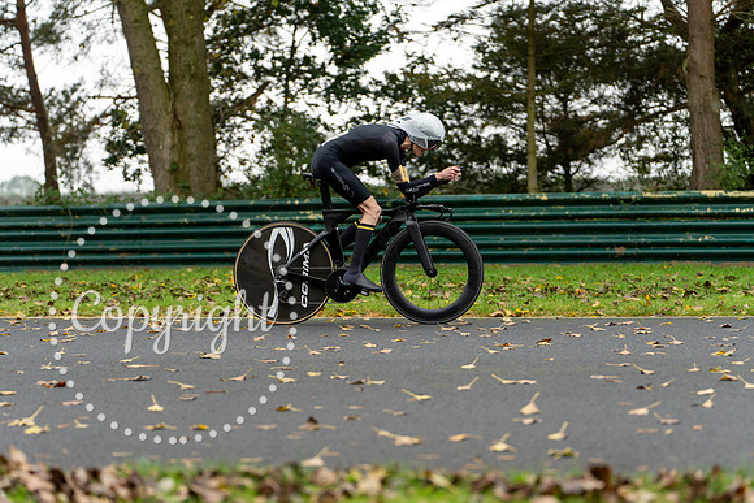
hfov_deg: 20.7
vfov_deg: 13.9
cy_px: 252
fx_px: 2060
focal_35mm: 98
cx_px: 380
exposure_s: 1/1250
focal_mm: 97
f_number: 2.8
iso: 640
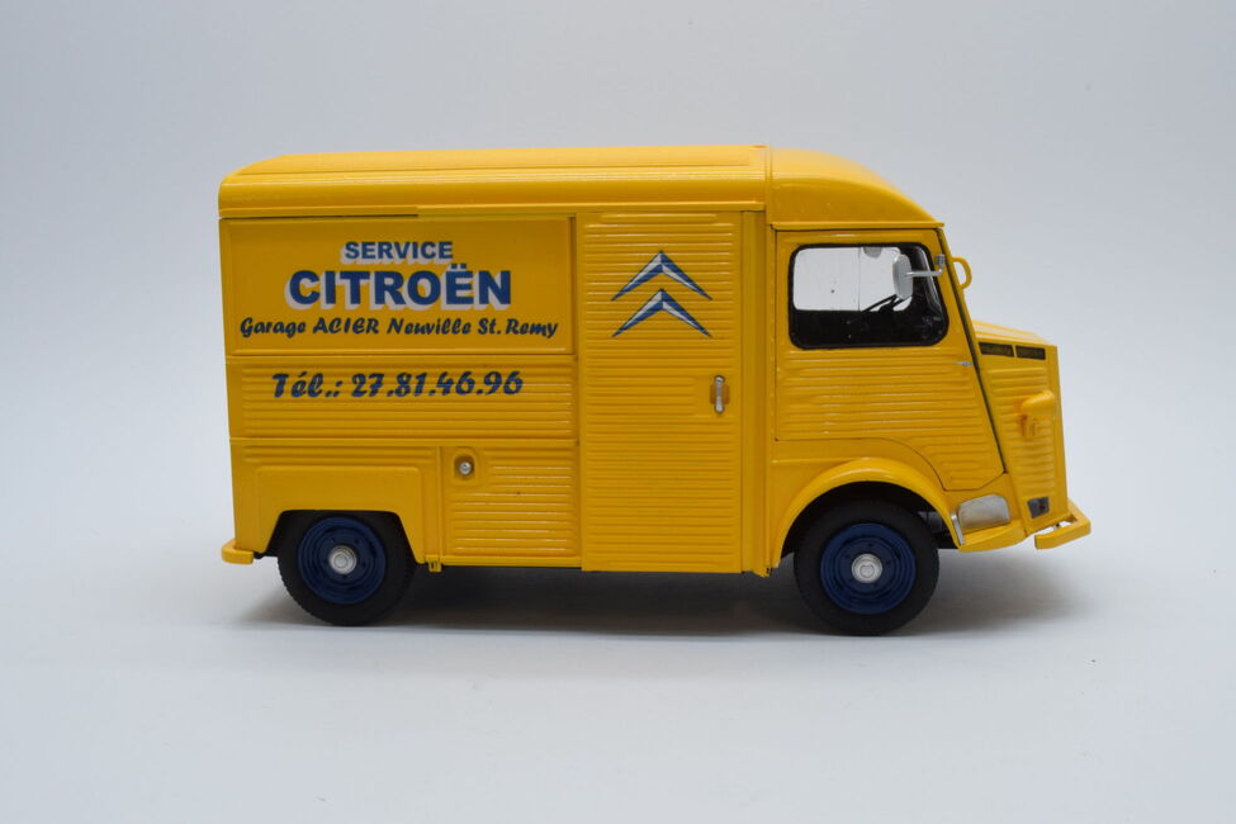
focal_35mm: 40
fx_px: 1373
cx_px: 633
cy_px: 413
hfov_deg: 48.5
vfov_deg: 33.4
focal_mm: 26
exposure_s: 1/15
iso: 640
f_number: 25
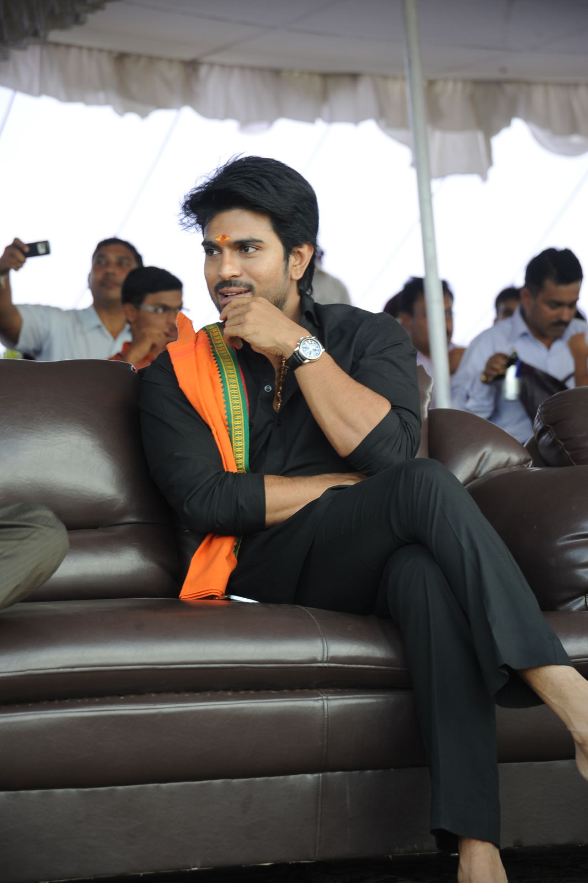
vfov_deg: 17.1
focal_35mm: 120
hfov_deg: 11.4
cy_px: 442
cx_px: 294
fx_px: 2943
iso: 640
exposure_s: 1/125
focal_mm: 120
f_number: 6.3
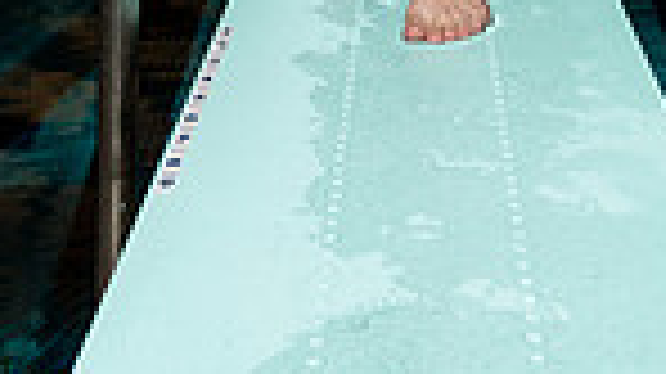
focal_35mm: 108
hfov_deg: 19.8
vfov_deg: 9.5
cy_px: -613
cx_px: 410
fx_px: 1906
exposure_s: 1/250
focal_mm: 34
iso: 500
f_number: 5.6
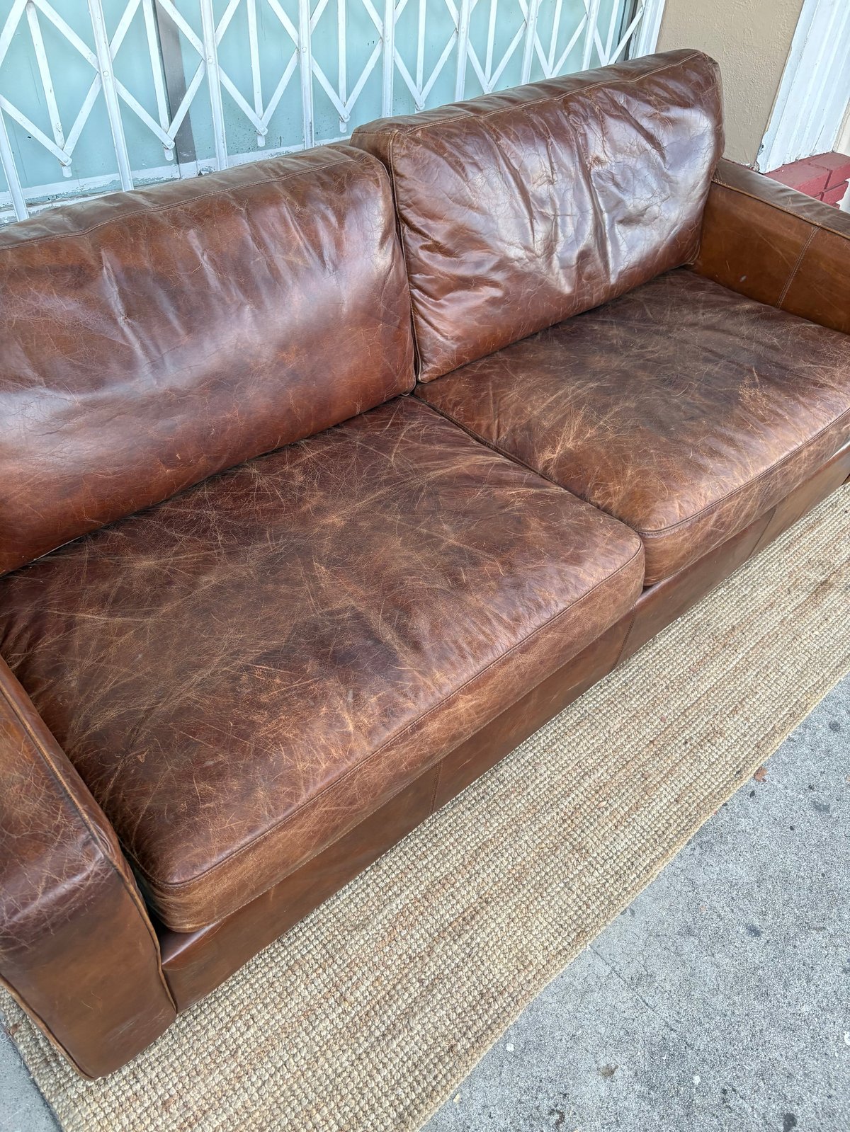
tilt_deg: -42.5
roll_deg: -3.3
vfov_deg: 67.3
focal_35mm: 26
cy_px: 566
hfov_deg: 53.1
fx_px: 851
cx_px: 425
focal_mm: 5.96
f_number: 1.6
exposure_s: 1/122
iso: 100
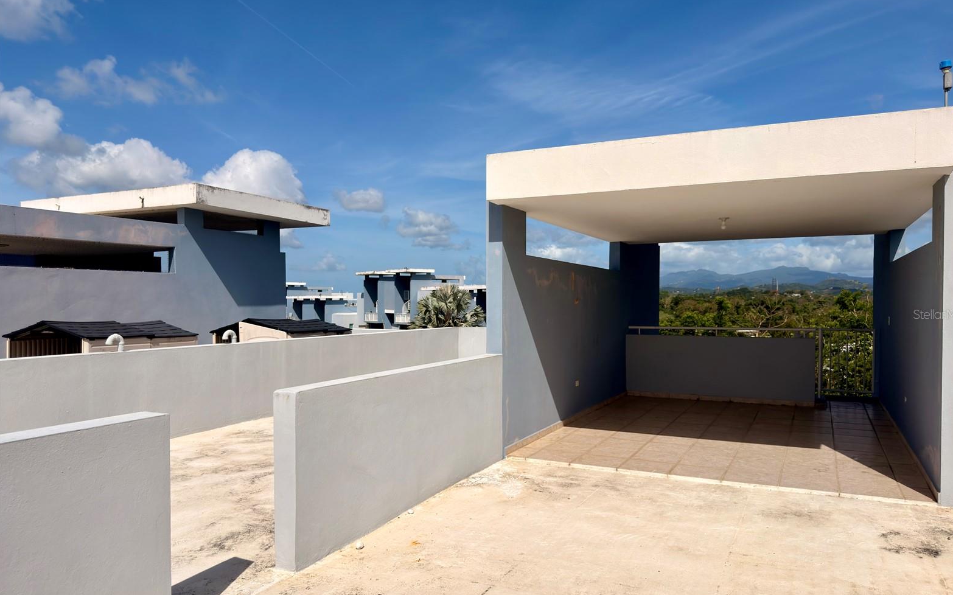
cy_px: 314
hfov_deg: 70.4
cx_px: 484
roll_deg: +0.0
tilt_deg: -0.7
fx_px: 675
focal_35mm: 26
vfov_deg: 47.6
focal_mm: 6.76
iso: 64
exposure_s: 1/11364
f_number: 1.78
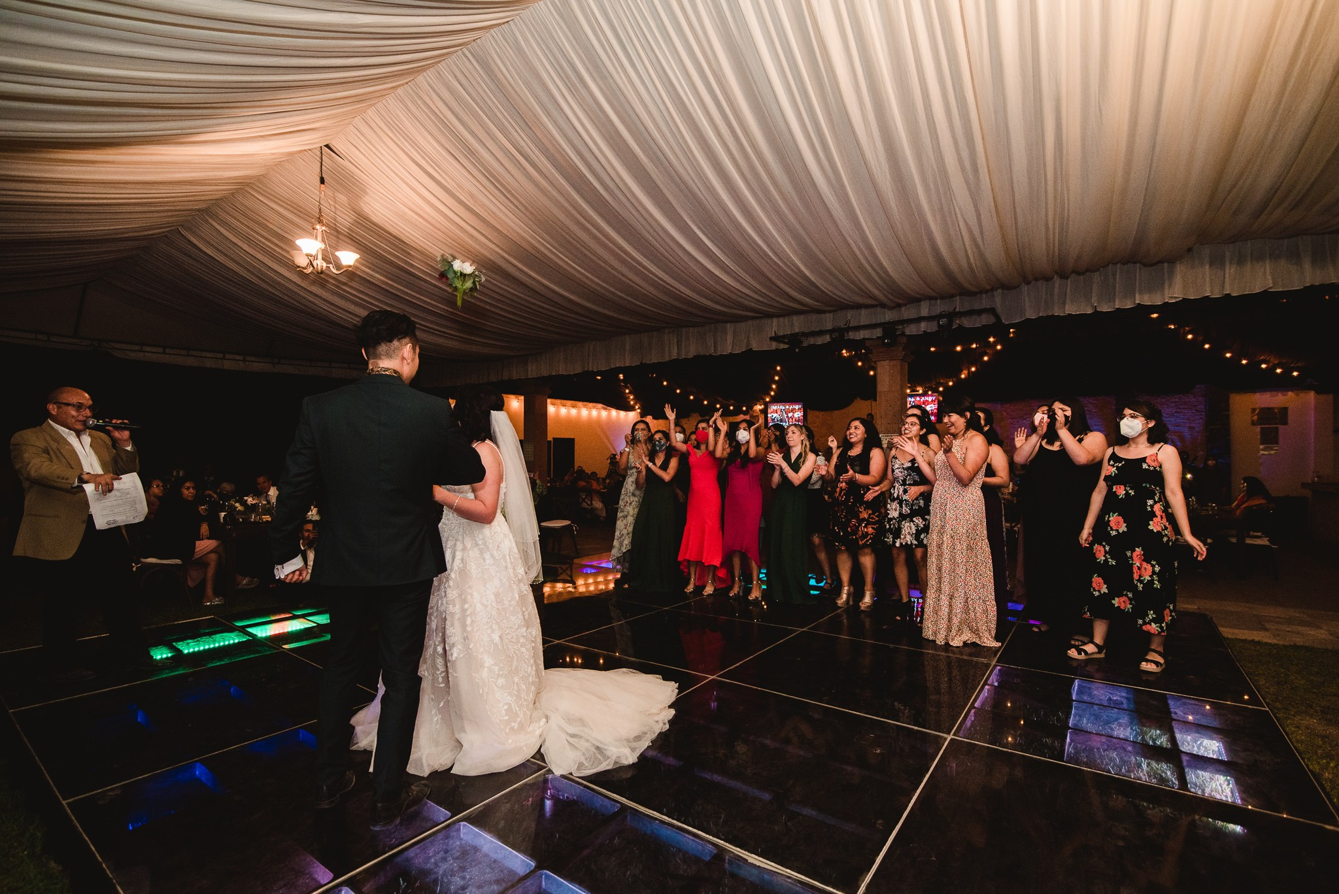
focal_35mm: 16
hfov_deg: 96.7
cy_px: 447
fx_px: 595
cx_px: 670
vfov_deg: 73.8
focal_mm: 16
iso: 1250
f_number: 3.2
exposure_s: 1/125
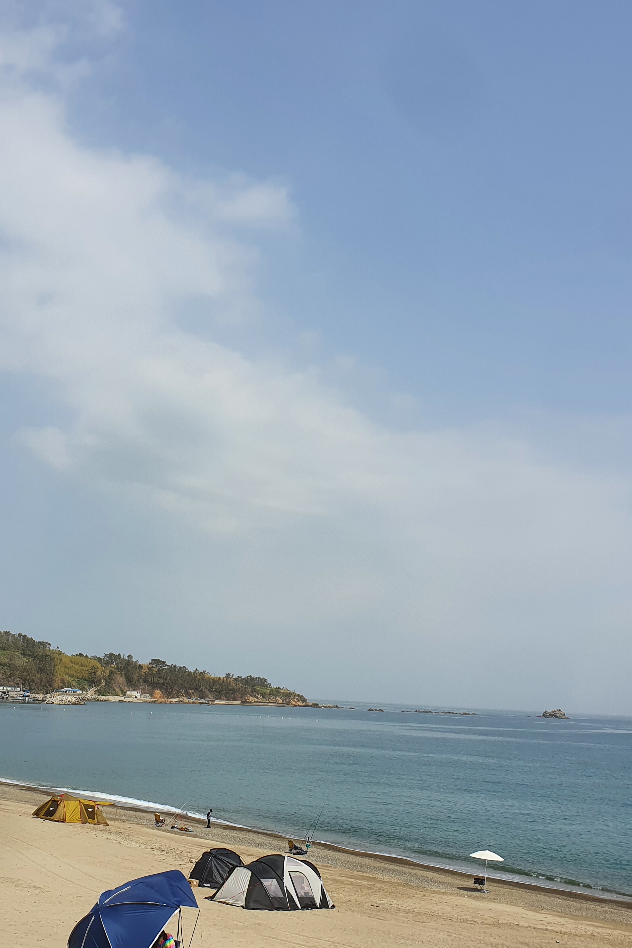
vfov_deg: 48.4
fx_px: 1053
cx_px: 263
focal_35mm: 40
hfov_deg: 33.3
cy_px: 502
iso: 50
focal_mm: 4.32
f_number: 2.4
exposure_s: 1/3072
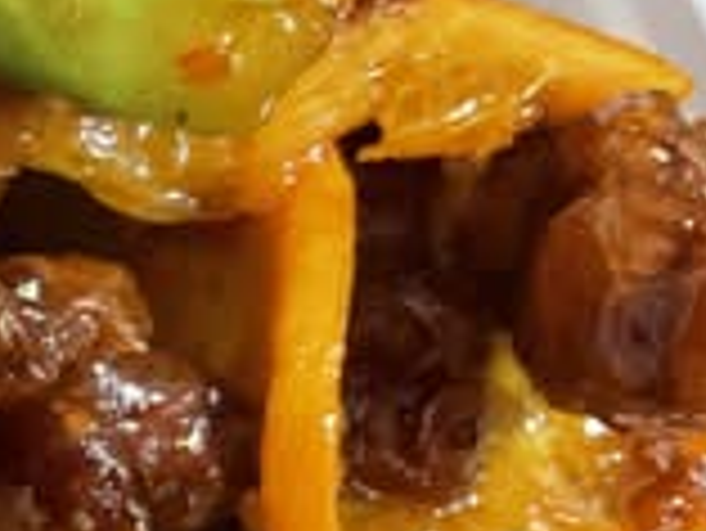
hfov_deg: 15.5
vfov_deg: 13.5
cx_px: -580
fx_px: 2204
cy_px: 540
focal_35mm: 108
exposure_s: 1/30
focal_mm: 3
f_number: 1.8
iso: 320
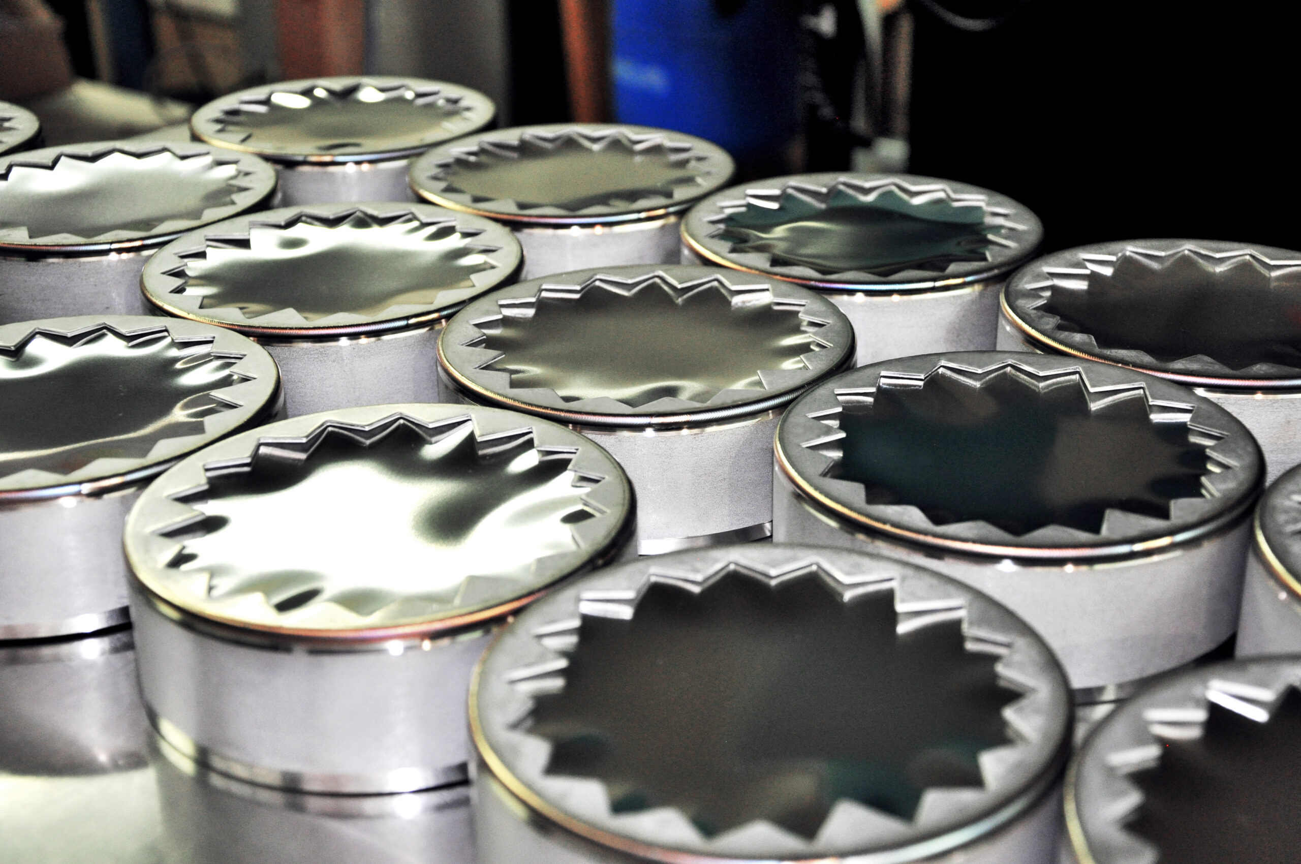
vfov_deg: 23.7
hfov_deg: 35.1
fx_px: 2057
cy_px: 432
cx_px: 650
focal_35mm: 57
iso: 800
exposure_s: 1/100
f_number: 4.5
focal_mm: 38
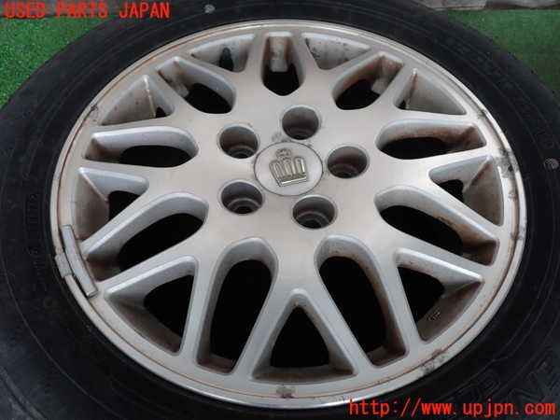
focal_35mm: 30
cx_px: 280
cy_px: 210
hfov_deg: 60.0
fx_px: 485
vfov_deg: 46.8
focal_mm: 5.4
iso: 200
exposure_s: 1/60
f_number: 2.3
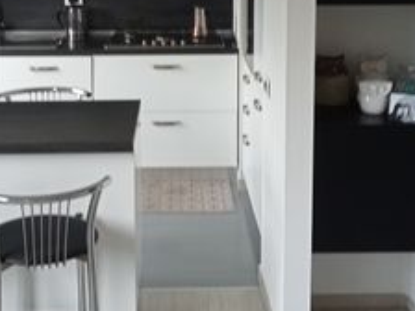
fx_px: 899
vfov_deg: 19.3
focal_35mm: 75
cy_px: 33
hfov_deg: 26.0
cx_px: 191
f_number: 2.2
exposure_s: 1/50
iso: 111
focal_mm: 3.46
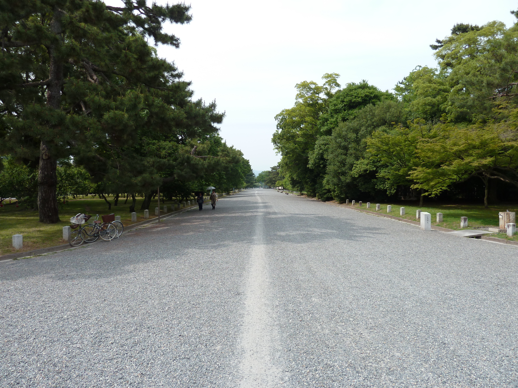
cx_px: 259
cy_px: 194
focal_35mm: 25
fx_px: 374
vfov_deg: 54.9
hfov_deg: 69.4
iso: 80
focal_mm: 4.1
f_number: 3.3
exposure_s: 1/500
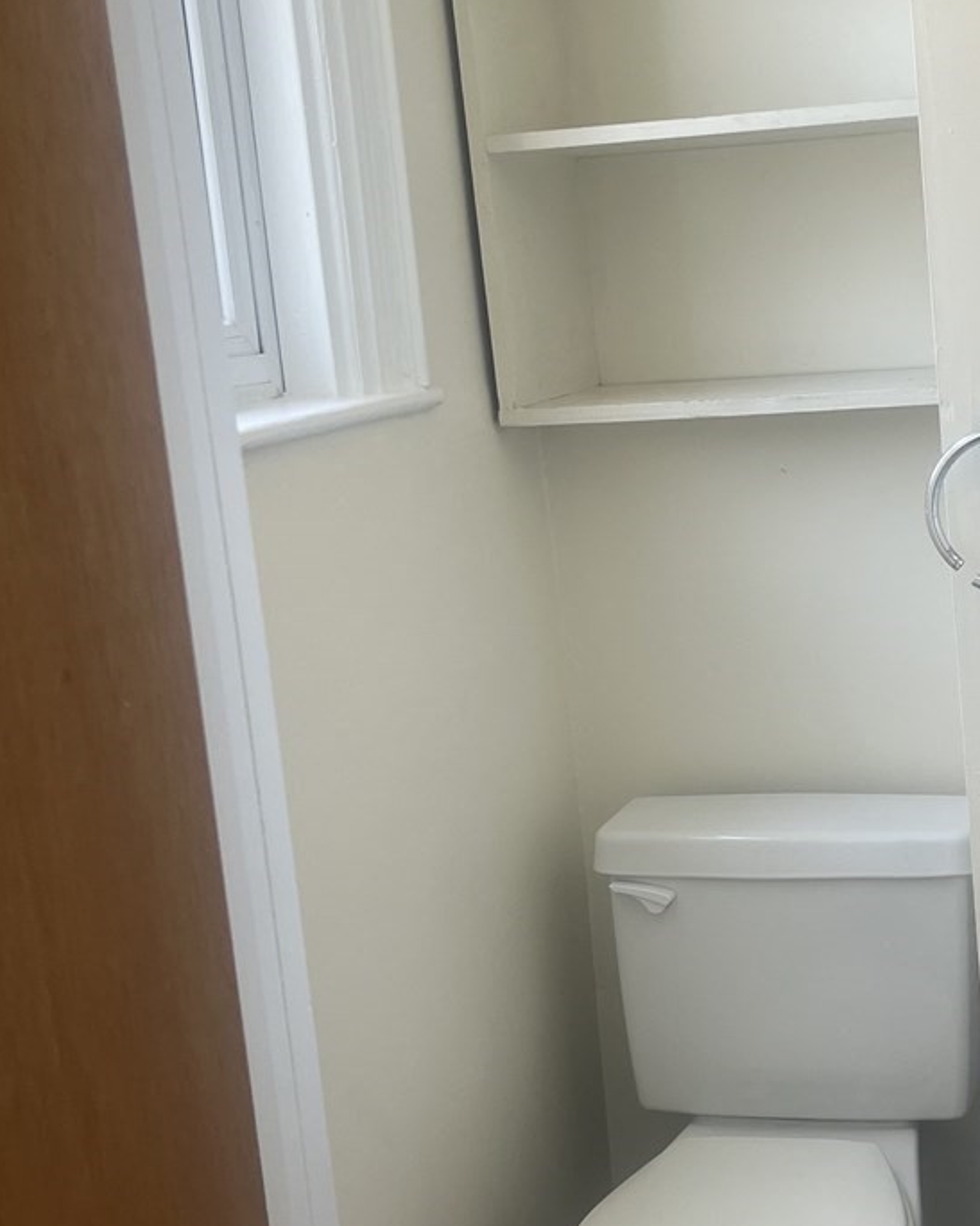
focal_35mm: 57
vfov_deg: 33.0
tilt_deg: -10.6
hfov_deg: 25.8
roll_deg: +4.3
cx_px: 880
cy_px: 622
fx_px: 2067
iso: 64
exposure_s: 1/120
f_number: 1.6
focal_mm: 5.1
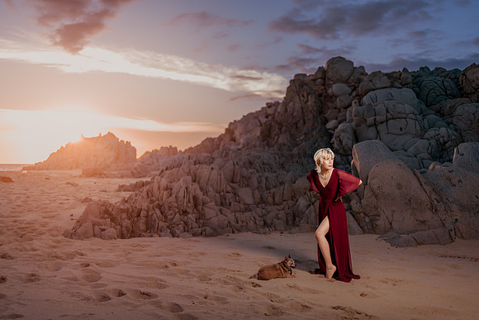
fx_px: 466
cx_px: 240
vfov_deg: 37.9
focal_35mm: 35
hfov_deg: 54.4
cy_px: 160
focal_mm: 35
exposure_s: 1/1000
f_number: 1.4
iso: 50
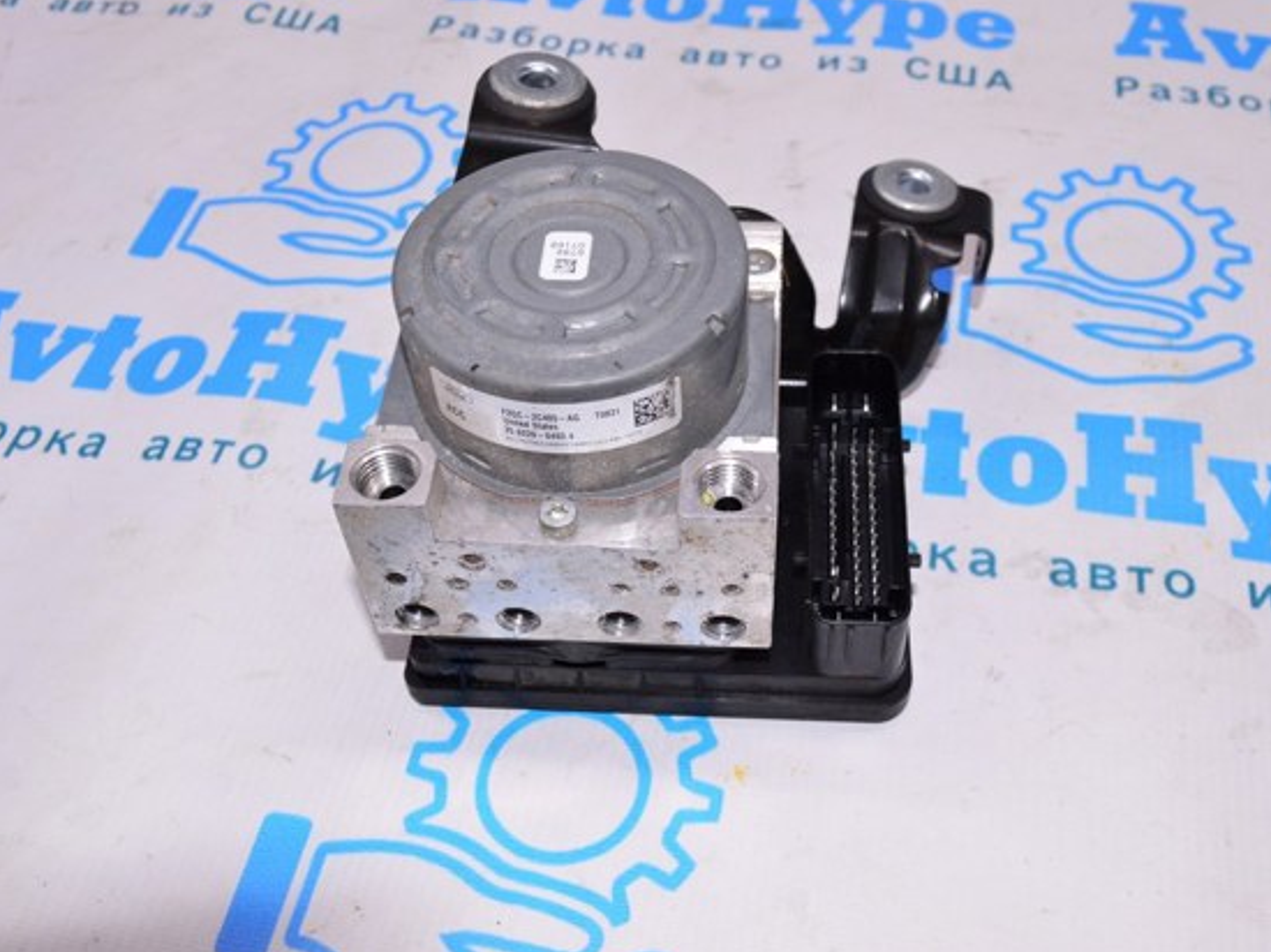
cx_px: 679
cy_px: 473
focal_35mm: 39
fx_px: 1415
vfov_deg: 37.2
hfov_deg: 48.3
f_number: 8
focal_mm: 23
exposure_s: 1/200
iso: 1600
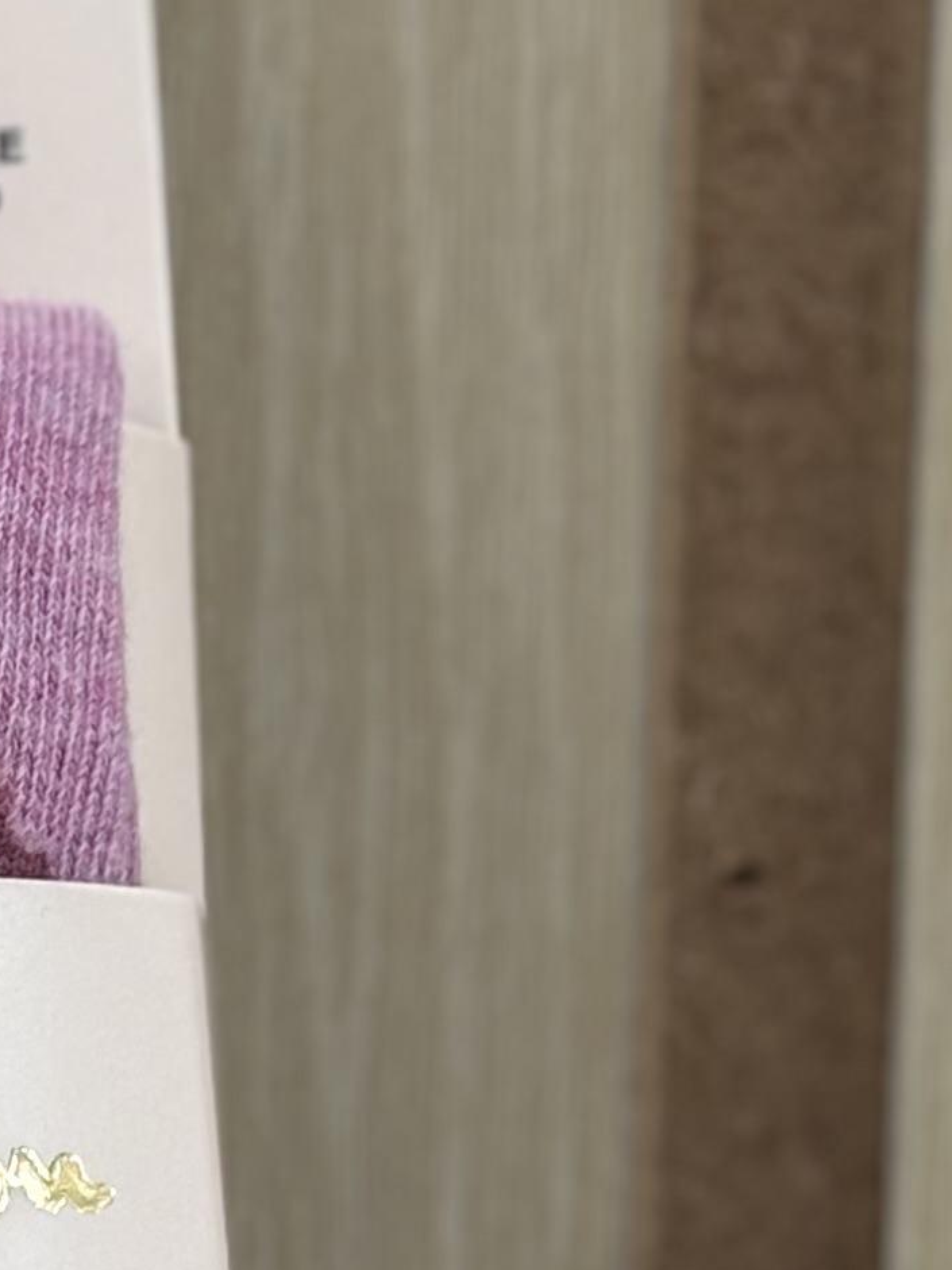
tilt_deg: -9.1
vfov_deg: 8.9
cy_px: 984
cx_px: -439
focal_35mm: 223
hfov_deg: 6.6
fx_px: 8177
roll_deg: -0.8
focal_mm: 5.96
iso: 32
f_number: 1.6
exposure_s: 1/60
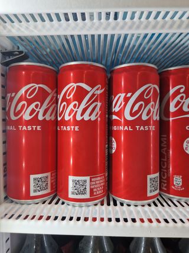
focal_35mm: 23
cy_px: 126
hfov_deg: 58.9
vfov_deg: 73.9
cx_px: 94
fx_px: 168
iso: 50
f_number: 1.8
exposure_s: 1/546
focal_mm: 5.4
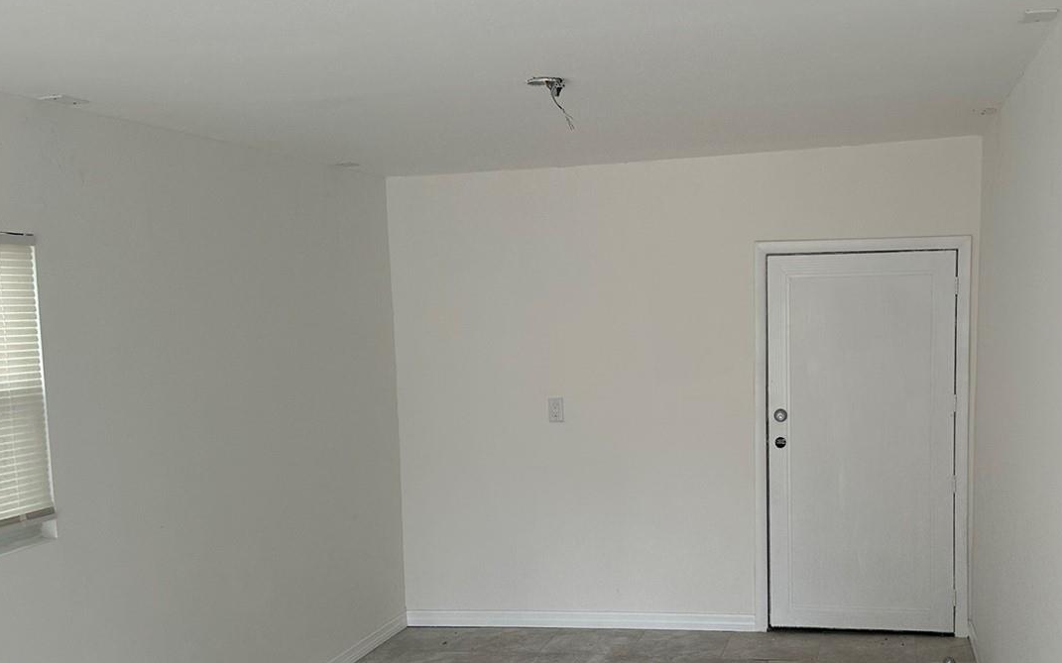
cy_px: 426
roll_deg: +2.0
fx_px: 1100
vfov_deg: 33.4
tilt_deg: -6.2
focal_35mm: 38
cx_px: 676
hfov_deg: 50.9
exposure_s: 1/121
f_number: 1.78
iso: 125
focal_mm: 6.86
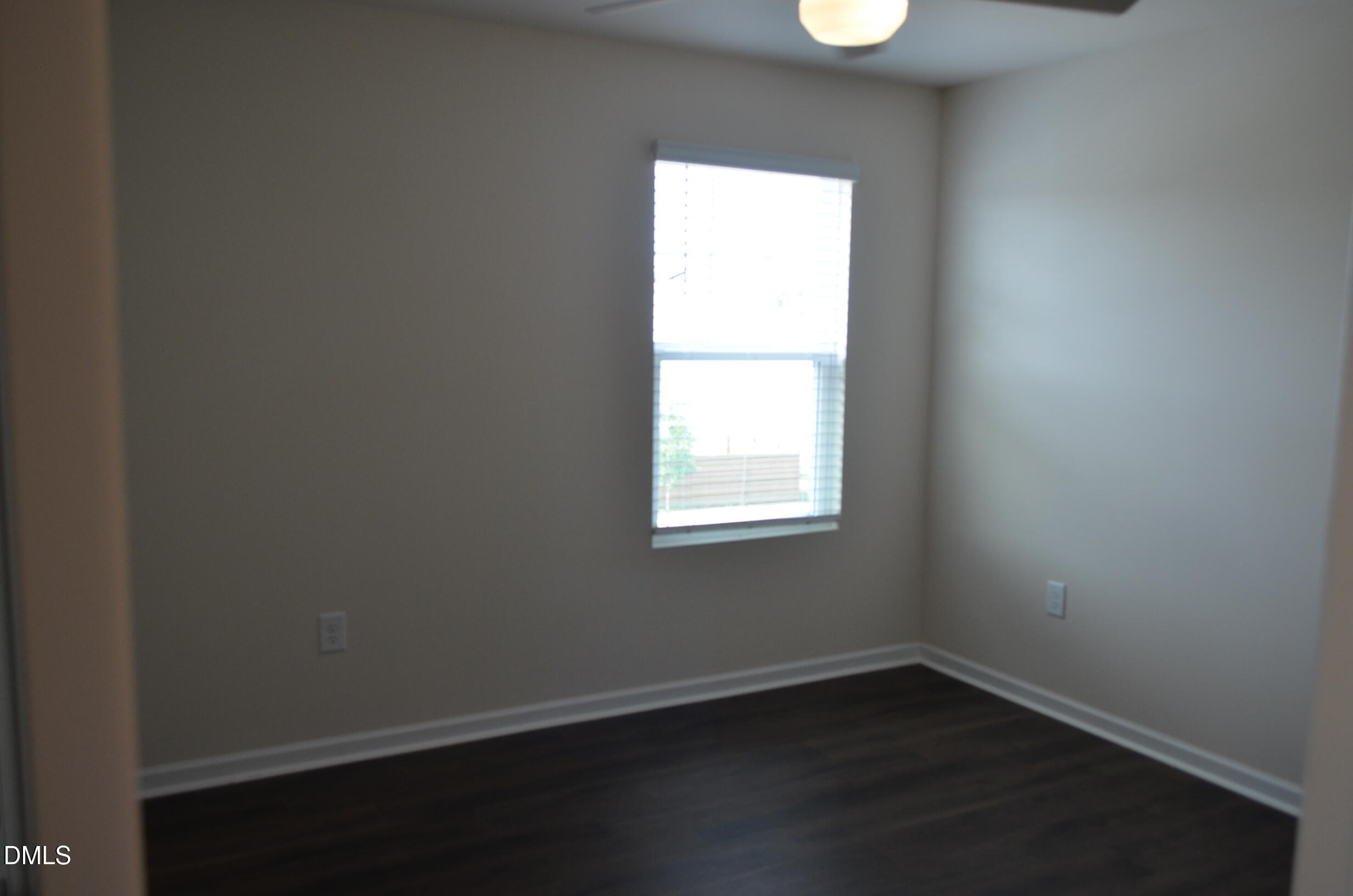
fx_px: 1125
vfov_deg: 43.4
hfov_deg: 62.0
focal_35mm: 30
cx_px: 676
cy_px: 448
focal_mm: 20
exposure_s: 1/100
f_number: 5
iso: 400
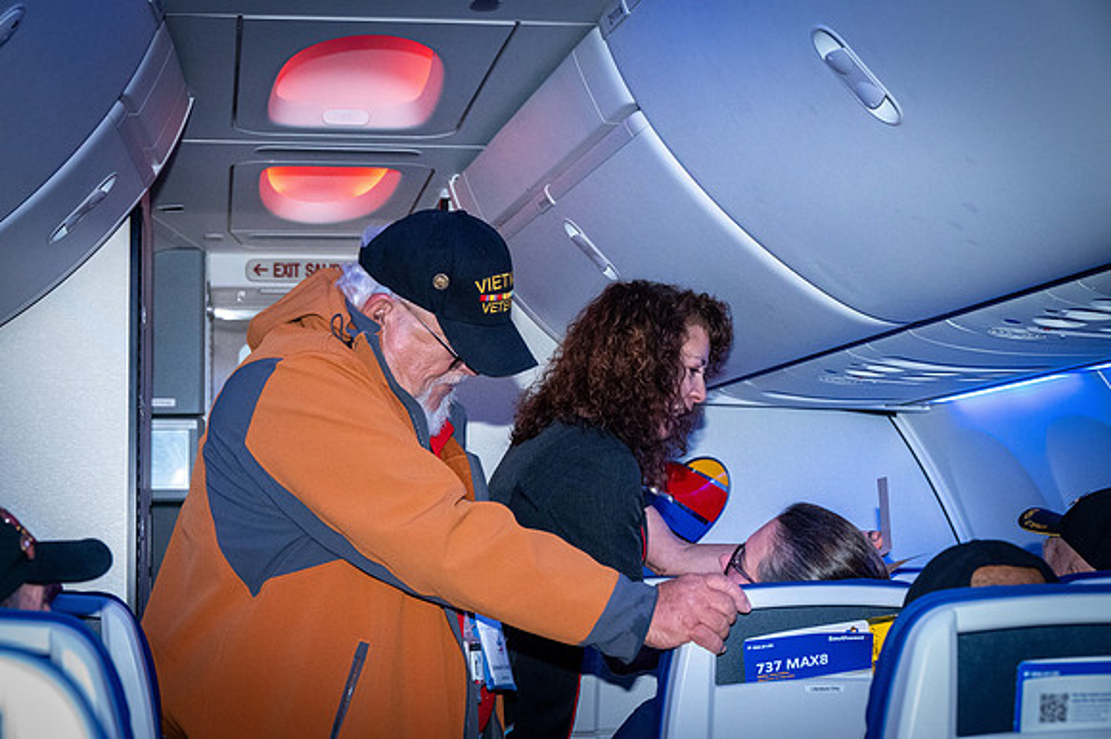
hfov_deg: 32.9
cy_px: 370
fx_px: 1881
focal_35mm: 61
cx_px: 556
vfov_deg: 22.2
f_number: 7.1
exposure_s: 1/200
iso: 12800
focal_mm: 61
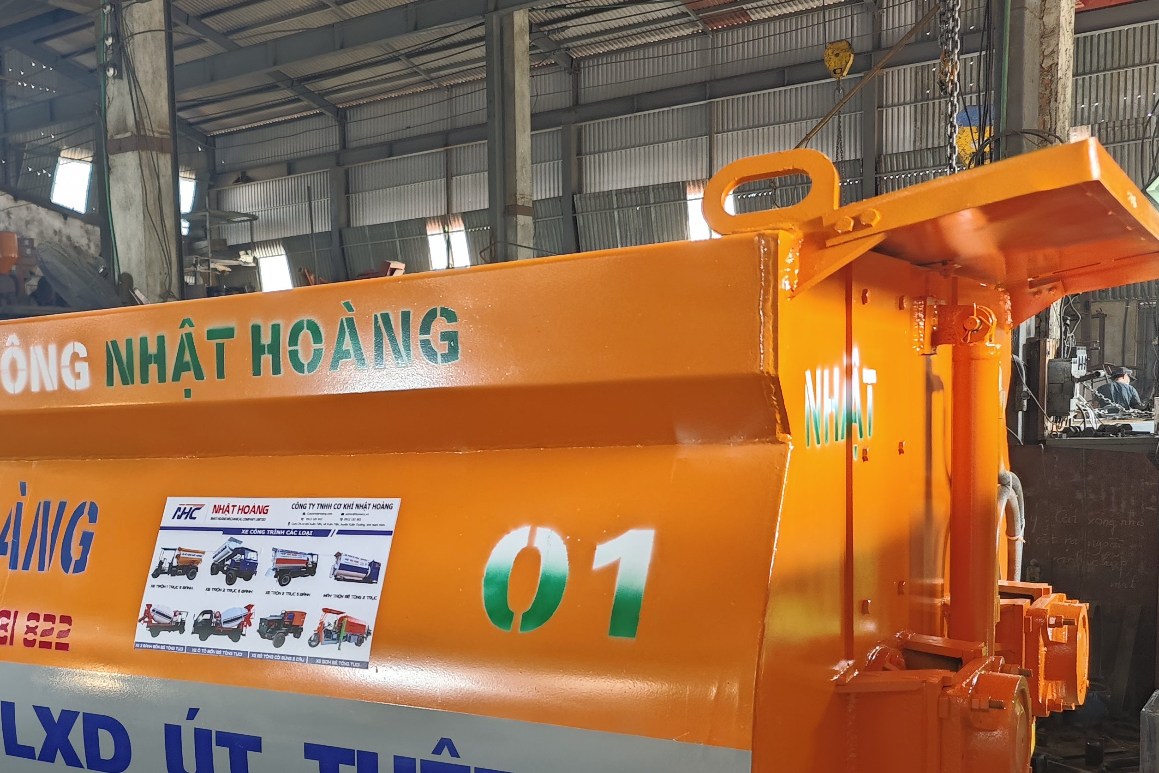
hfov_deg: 48.0
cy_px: 545
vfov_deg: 33.7
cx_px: 313
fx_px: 1256
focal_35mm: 39
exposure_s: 1/101
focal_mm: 6.68
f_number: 1.42
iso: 500
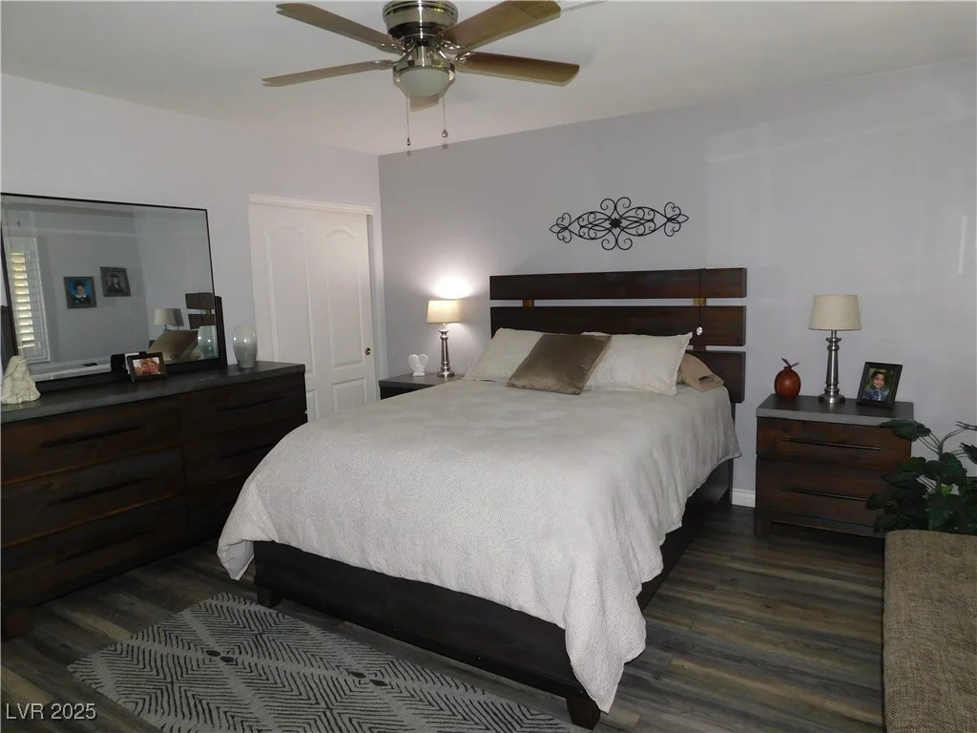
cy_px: 366
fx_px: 649
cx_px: 488
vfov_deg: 58.9
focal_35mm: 23
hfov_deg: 73.9
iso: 200
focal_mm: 4
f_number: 3
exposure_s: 1/30
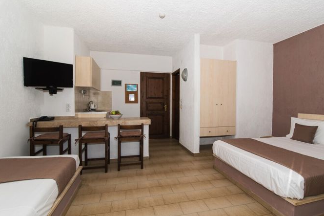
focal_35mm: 17
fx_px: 153
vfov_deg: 70.4
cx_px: 169
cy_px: 104
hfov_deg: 93.2
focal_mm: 16
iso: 125
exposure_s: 1/160
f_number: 6.3
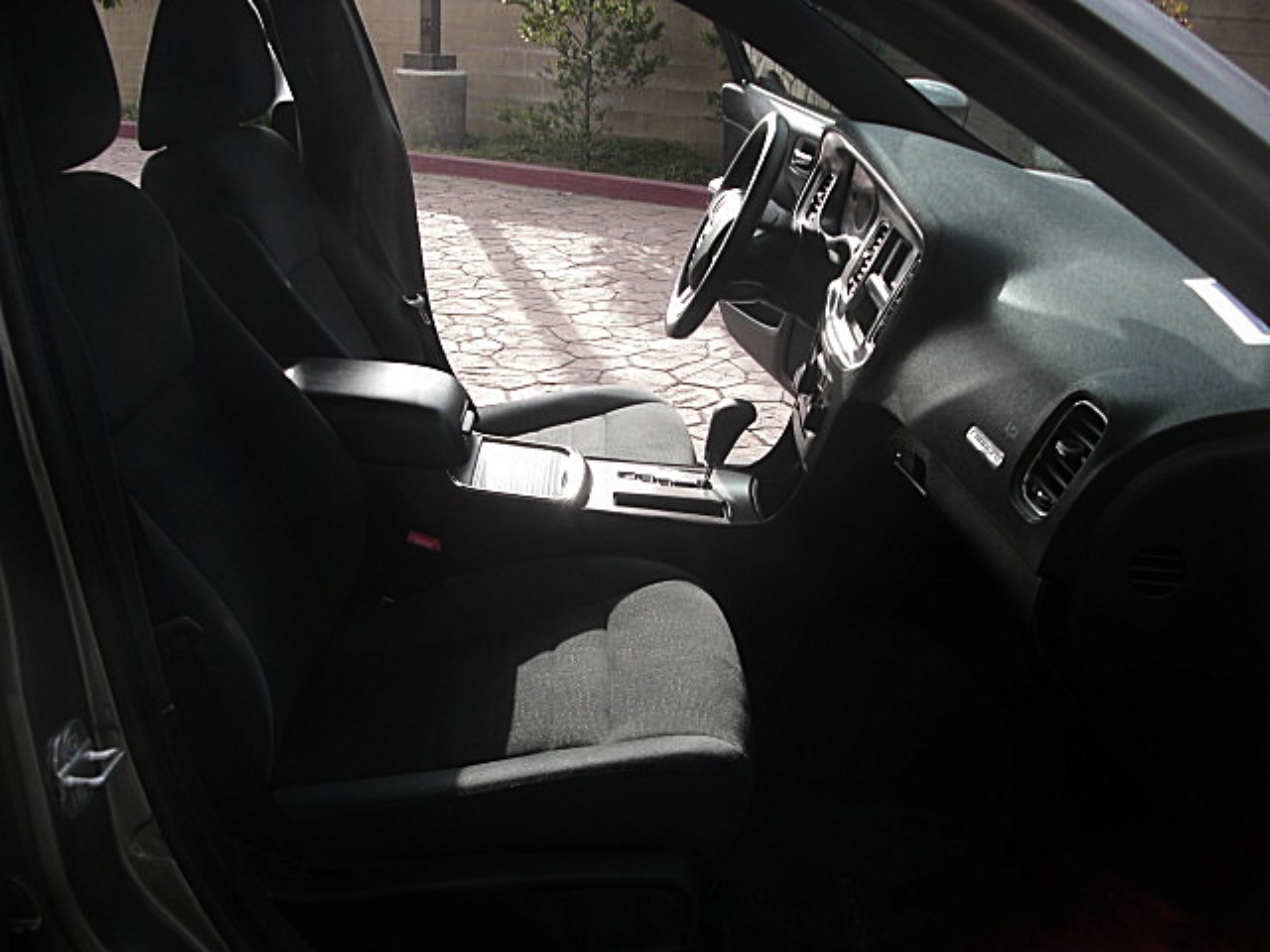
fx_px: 1321
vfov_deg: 39.7
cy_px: 476
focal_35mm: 36
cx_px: 635
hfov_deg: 51.4
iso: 50
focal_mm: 6.3
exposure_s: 1/250
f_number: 2.8
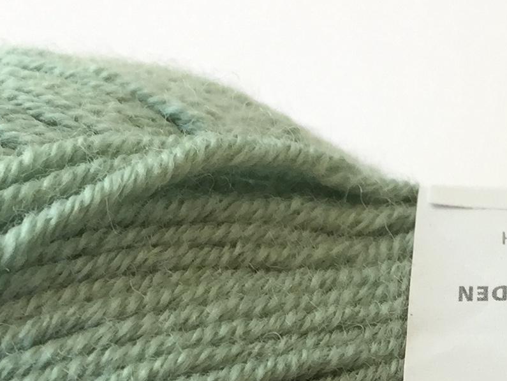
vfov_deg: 11.9
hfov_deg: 16.2
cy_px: 576
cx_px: 525
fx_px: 1744
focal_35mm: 119
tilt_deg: -53.4
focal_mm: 4.15
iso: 50
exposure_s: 1/100
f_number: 2.2
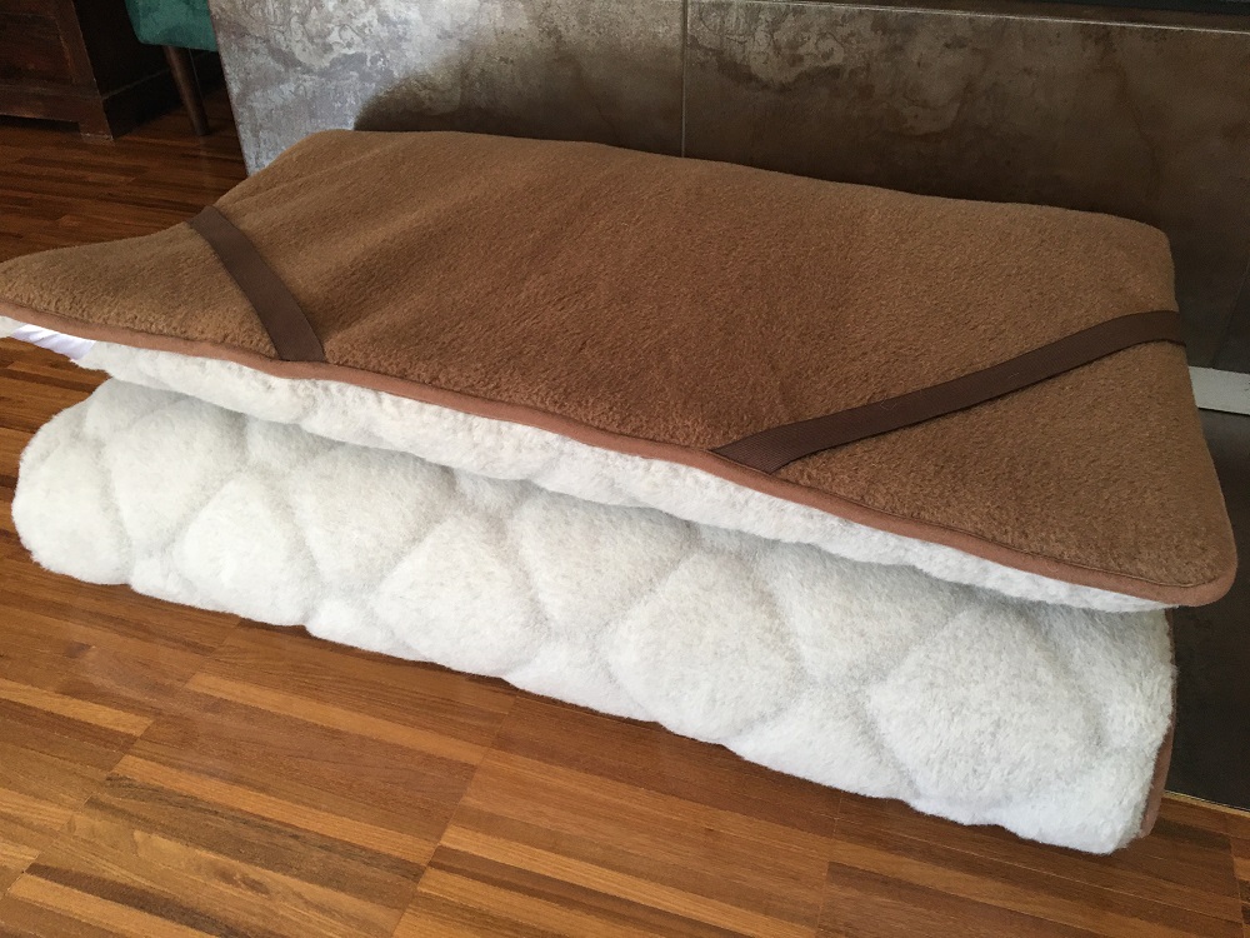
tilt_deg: -36.0
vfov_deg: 48.2
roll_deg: +0.6
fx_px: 1047
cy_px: 469
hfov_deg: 61.7
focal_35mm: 29
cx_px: 625
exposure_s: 1/33
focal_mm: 4.15
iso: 64
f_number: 2.2
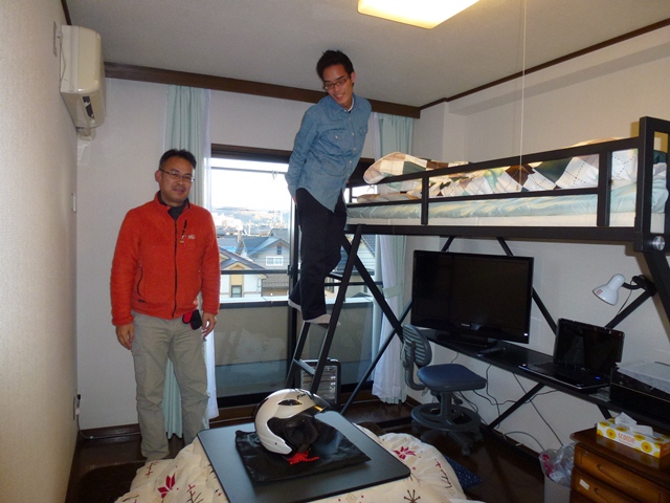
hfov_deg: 71.6
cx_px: 335
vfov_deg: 56.8
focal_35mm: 24
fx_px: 465
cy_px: 252
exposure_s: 1/60
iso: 200
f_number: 3.3
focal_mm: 4.3
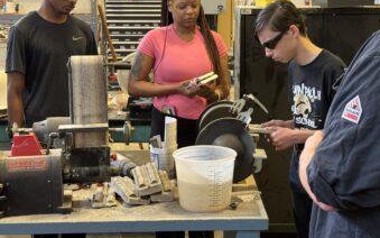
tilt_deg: -10.0
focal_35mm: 60
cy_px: 100
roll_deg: -0.4
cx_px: 206
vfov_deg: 21.6
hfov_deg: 34.0
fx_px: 621
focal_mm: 6.76
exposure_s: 1/60
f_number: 1.78
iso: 200
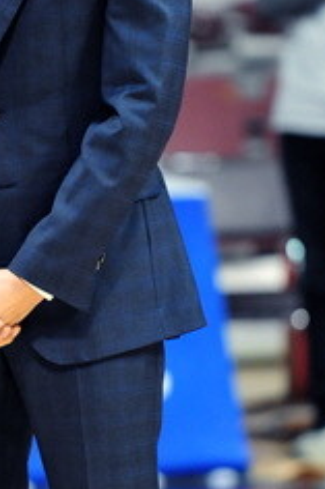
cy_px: 275
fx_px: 7784
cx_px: 12
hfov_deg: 2.4
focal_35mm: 574
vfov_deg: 3.6
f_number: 2.8
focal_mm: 180
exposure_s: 1/400
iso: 2000
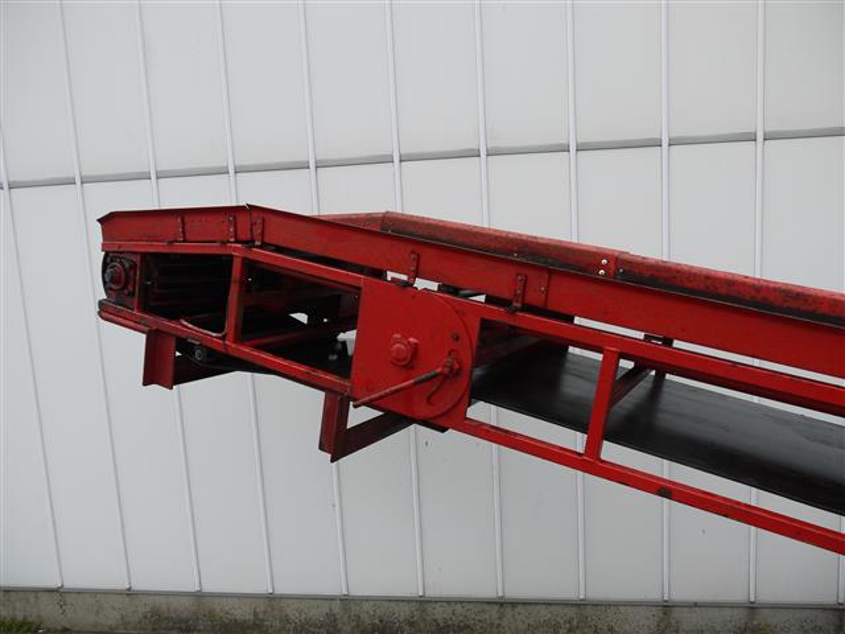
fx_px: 732
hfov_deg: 60.0
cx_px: 422
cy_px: 317
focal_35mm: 30
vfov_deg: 46.8
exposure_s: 1/200
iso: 100
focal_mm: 15
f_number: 5
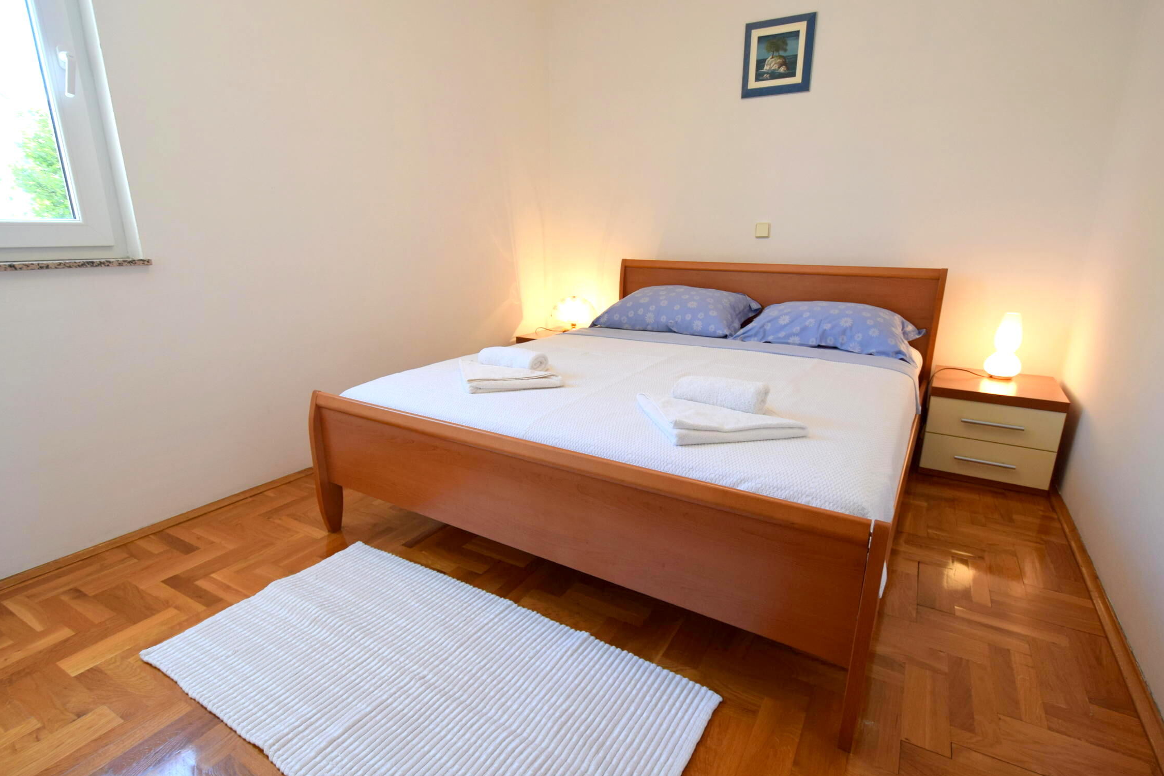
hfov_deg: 96.7
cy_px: 377
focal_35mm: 16
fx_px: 517
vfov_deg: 73.7
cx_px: 593
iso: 400
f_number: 4.5
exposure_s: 1/80
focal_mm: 10
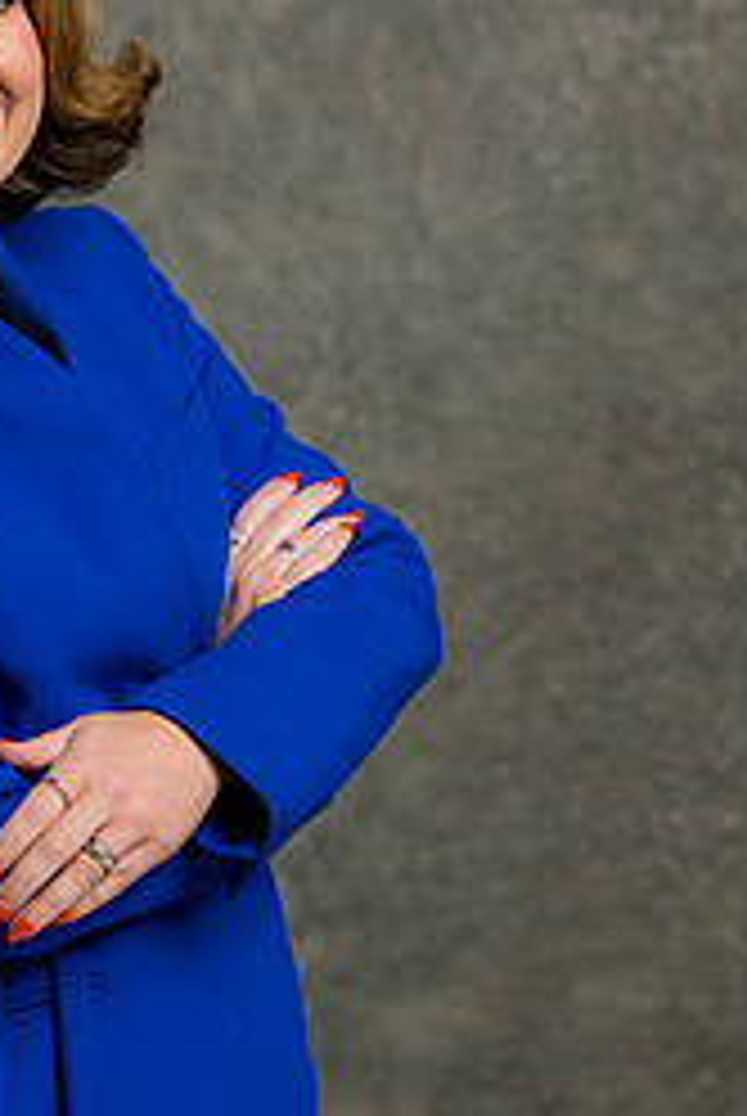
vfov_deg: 13.3
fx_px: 4780
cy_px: 544
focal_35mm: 154
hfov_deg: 8.9
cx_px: 104
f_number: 5
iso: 125
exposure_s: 1/200
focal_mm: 85
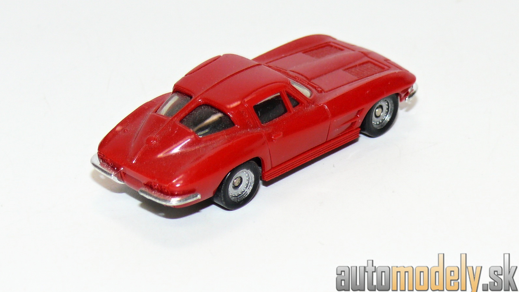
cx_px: 261
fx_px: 2037
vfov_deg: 8.2
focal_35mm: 148
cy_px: 107
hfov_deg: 14.5
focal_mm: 16.1
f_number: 4
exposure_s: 1/30
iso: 100
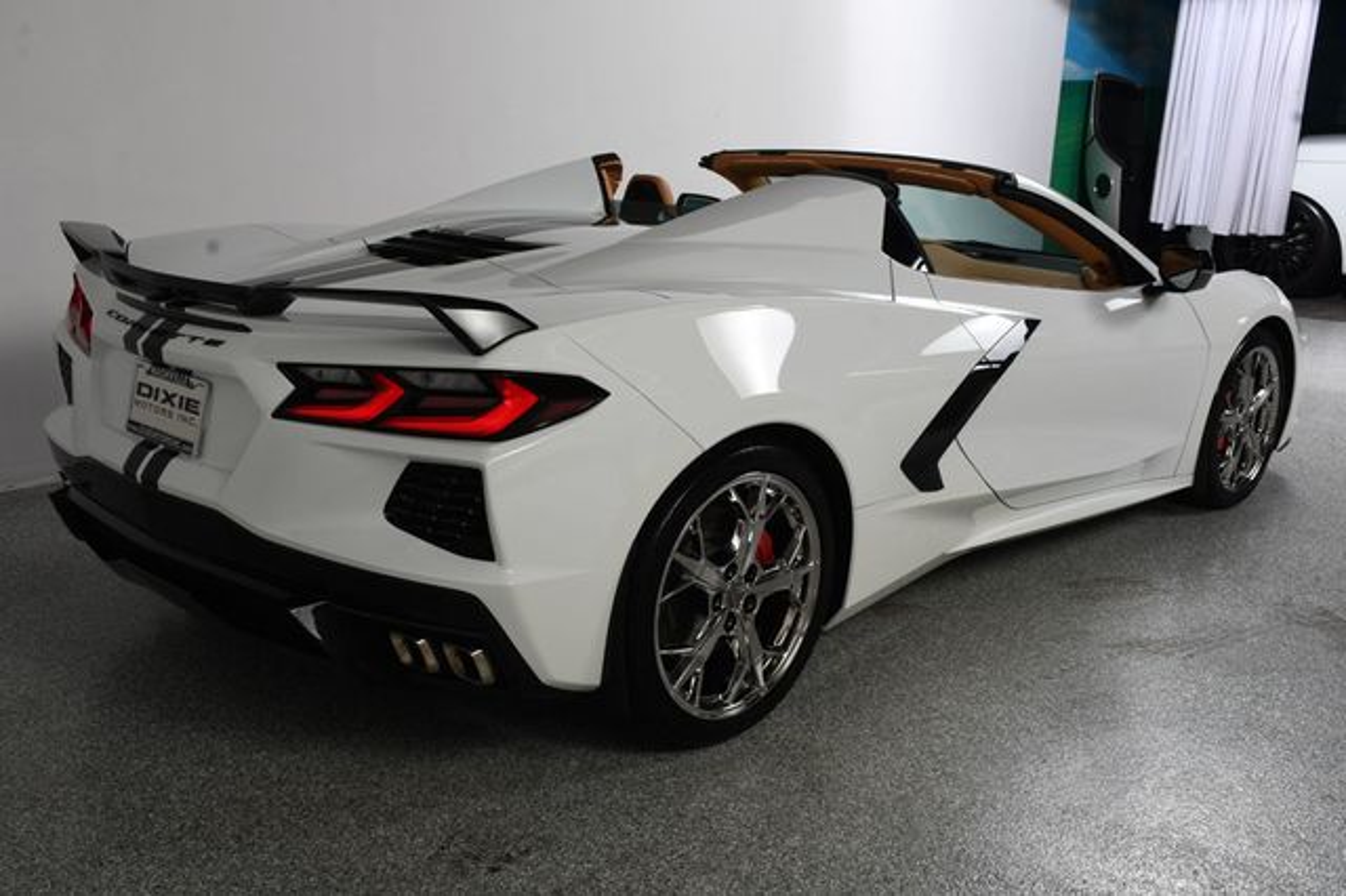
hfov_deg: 49.6
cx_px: 673
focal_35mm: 39
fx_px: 1457
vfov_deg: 34.2
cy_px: 448
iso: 100
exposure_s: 1/160
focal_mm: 26
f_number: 13
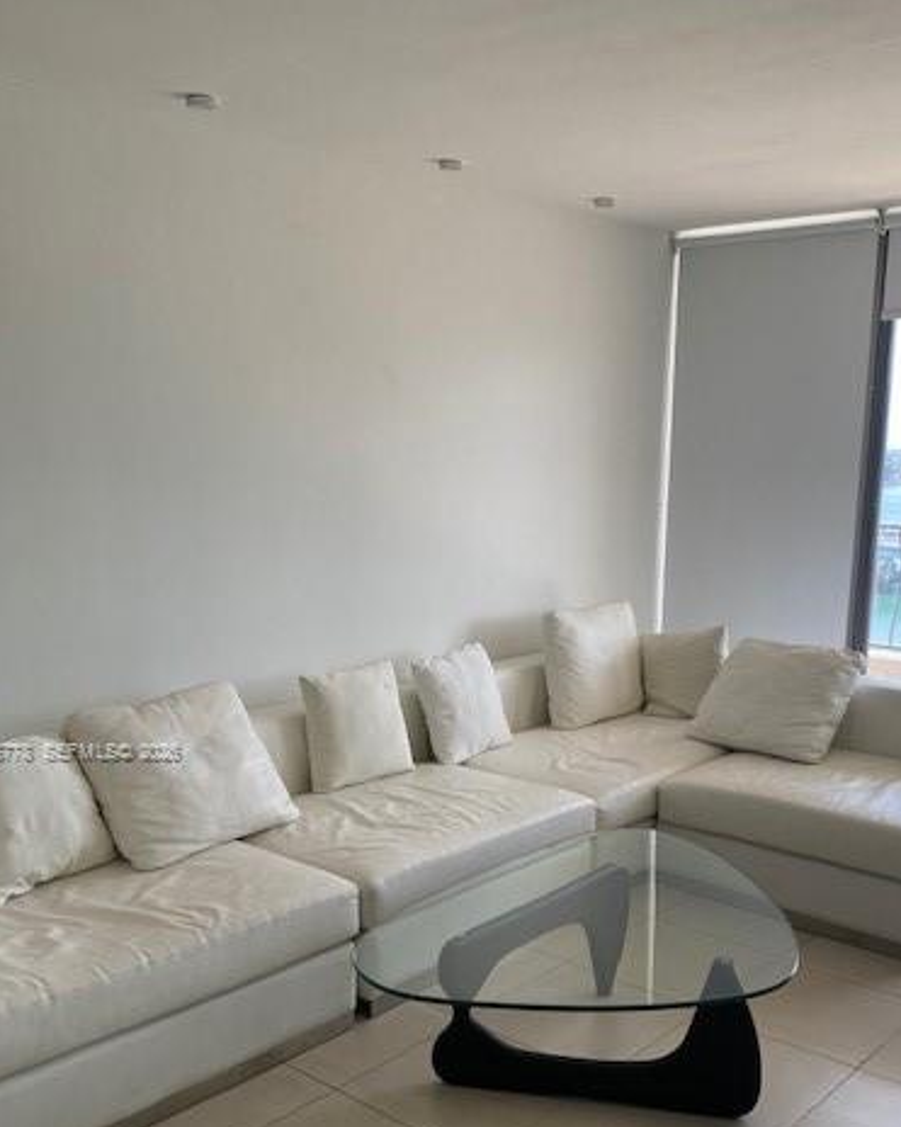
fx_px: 1167
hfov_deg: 42.1
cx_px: 520
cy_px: 753
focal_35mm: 35
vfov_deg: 50.6
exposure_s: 1/151
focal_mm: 4.25
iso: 32
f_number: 1.8
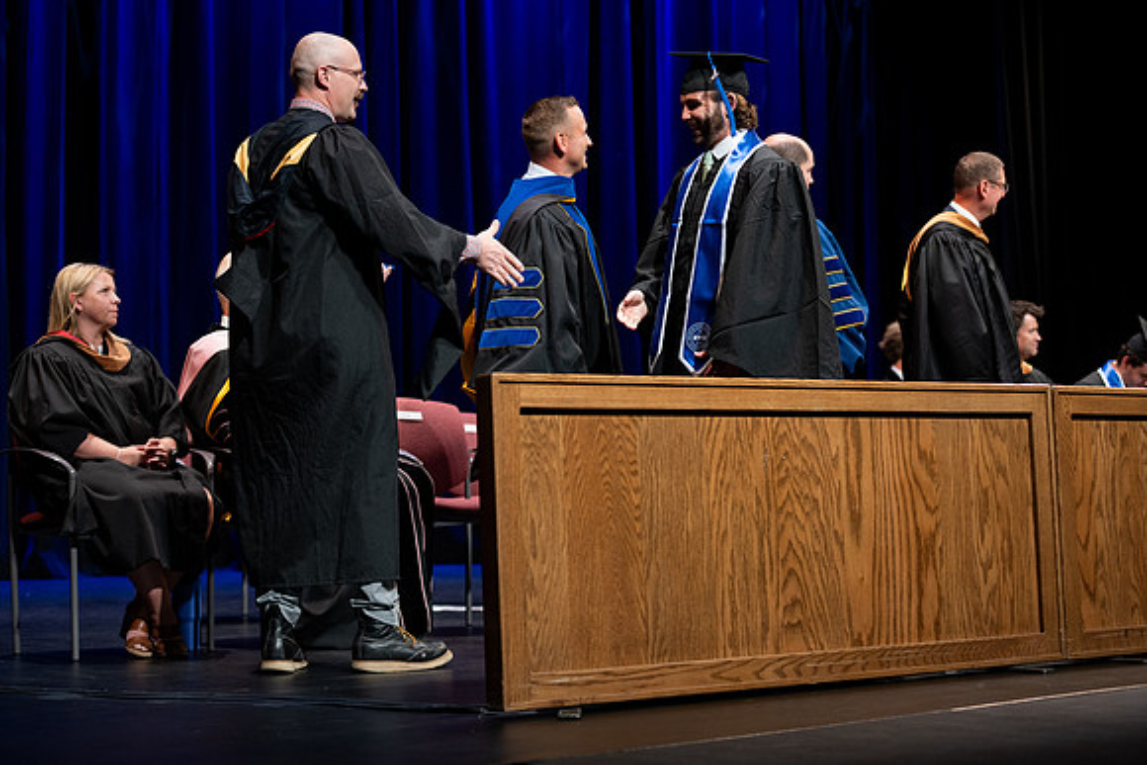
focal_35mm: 70
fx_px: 2231
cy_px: 382
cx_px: 574
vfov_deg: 19.5
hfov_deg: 28.8
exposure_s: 1/250
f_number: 2.8
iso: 500
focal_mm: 70
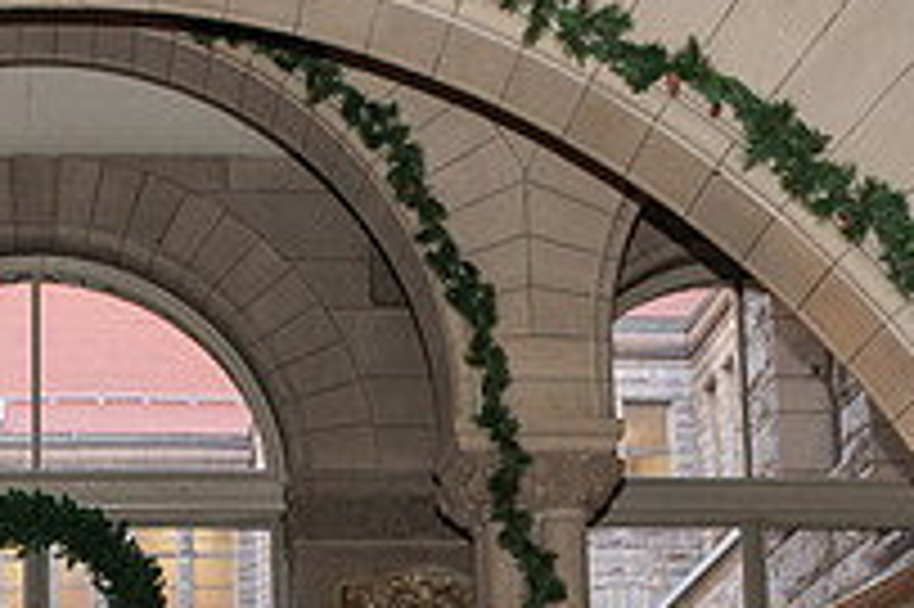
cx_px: 81
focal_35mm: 108
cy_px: 773
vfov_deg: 12.3
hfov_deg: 18.6
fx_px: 2740
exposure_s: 1/200
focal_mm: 35
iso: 1000
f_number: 3.5
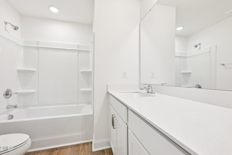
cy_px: 78
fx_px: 90
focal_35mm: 14
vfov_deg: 81.2
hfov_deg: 104.3
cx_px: 116
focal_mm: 14
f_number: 8
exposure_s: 1/40
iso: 280
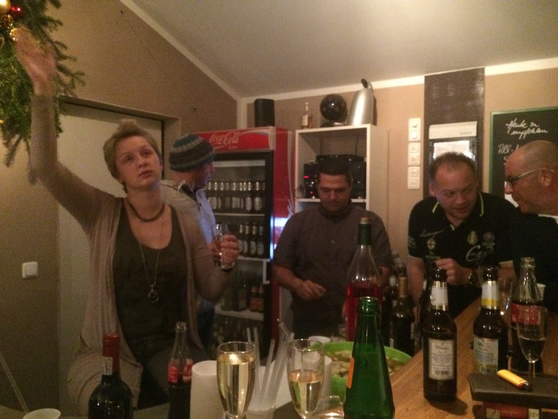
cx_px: 279
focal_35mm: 29
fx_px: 467
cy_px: 210
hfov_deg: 61.7
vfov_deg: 48.2
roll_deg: -0.3
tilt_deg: -1.9
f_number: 2.2
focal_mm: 4.15
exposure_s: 1/17
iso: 640
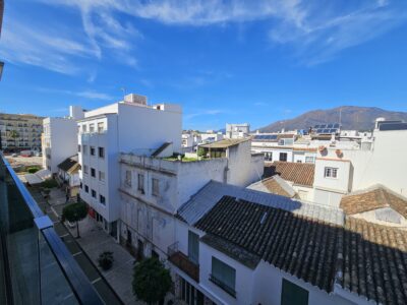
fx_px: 153
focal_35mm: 13
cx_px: 204
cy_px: 152
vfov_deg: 89.9
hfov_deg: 106.2
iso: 50
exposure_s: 1/2760
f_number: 2.2
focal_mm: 2.2
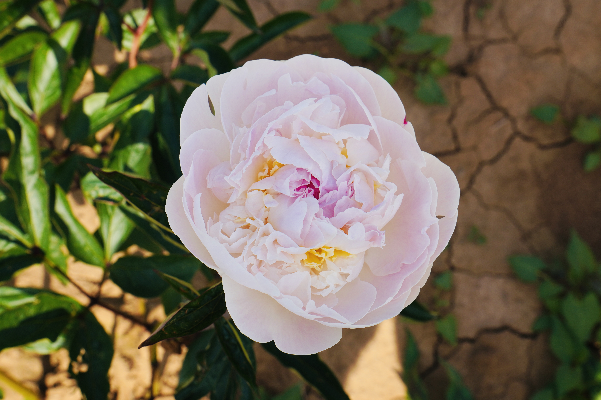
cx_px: 300
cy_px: 200
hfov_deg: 28.6
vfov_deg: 19.3
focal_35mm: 70
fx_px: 1177
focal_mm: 47
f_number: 9
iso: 100
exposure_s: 1/160
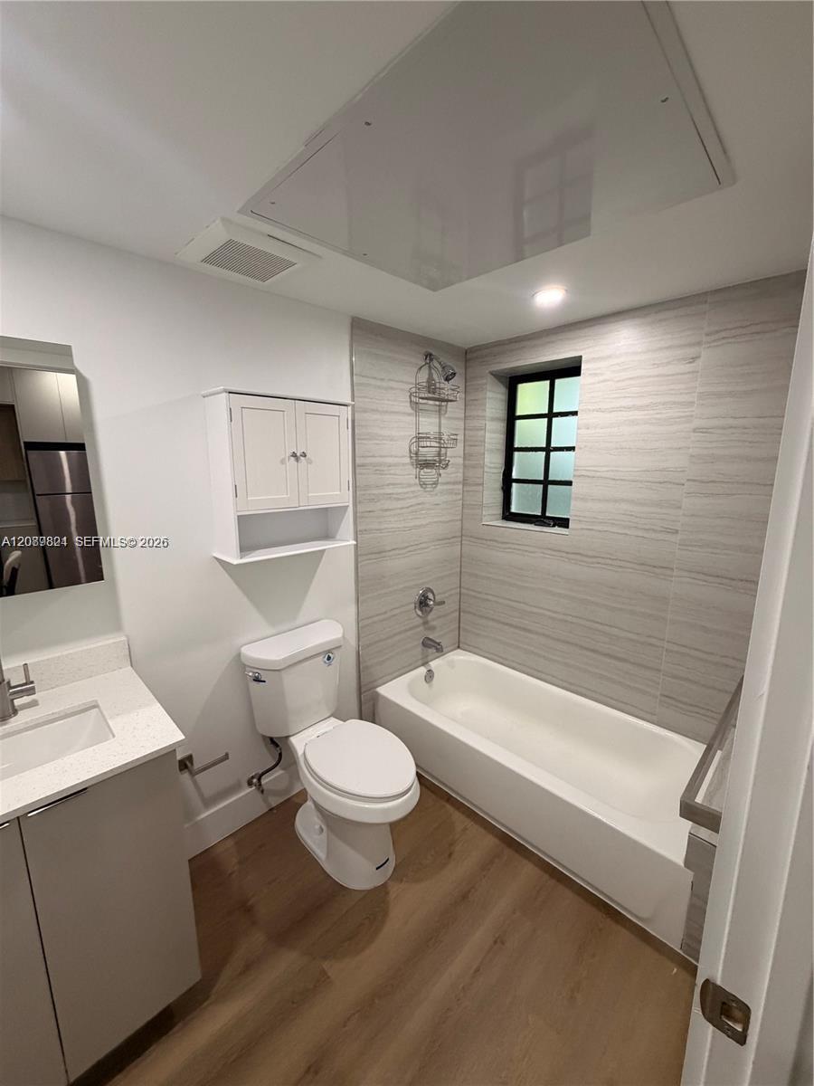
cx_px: 407
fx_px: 439
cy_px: 543
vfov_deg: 102.1
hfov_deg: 85.7
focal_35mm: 14
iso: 320
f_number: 2.2
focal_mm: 2.22
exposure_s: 1/120
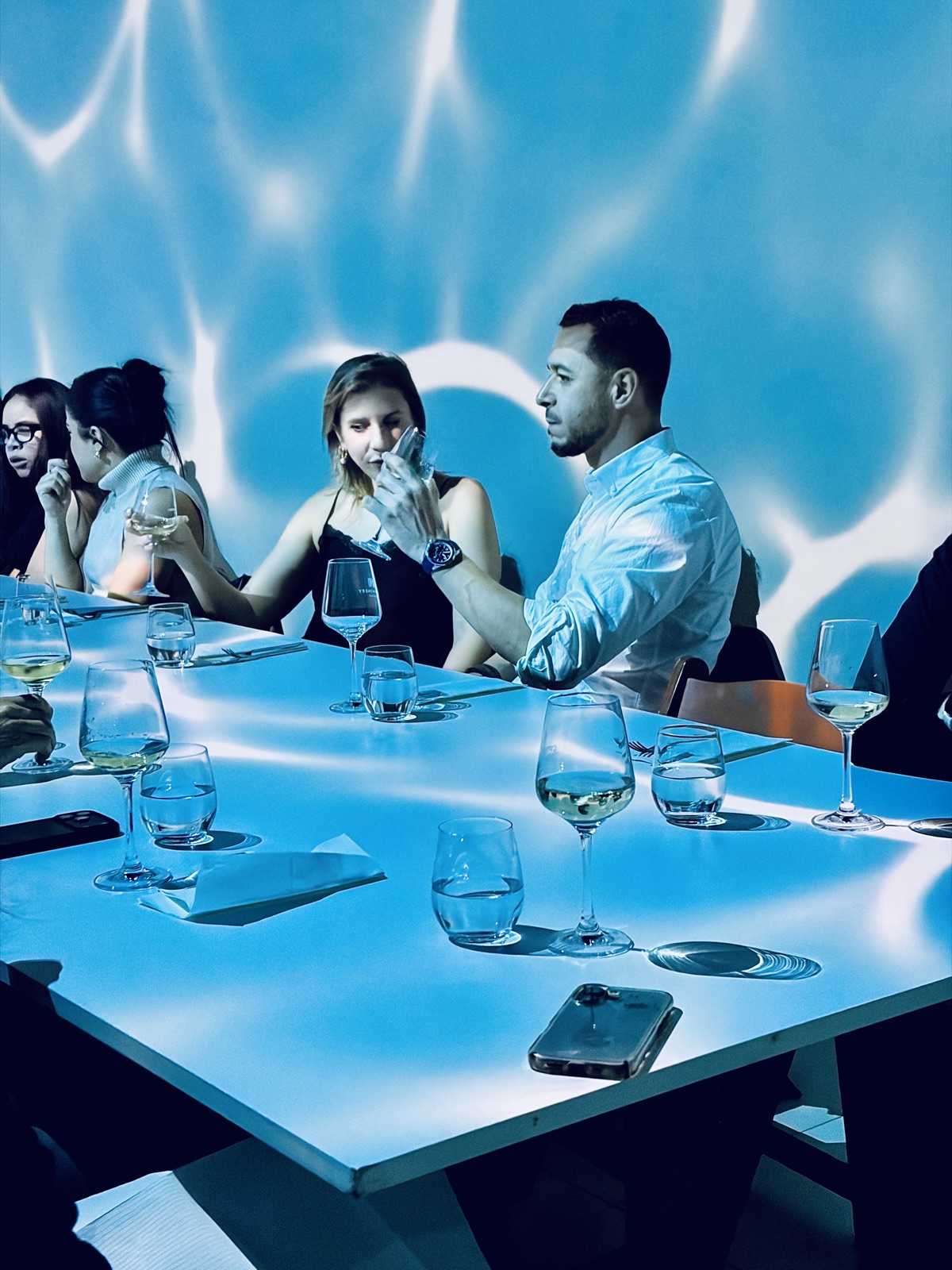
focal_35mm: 52
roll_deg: -0.4
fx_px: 1907
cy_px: 635
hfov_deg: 28.0
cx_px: 476
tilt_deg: -8.3
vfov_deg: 36.8
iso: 250
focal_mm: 5.96
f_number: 1.6
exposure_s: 1/30
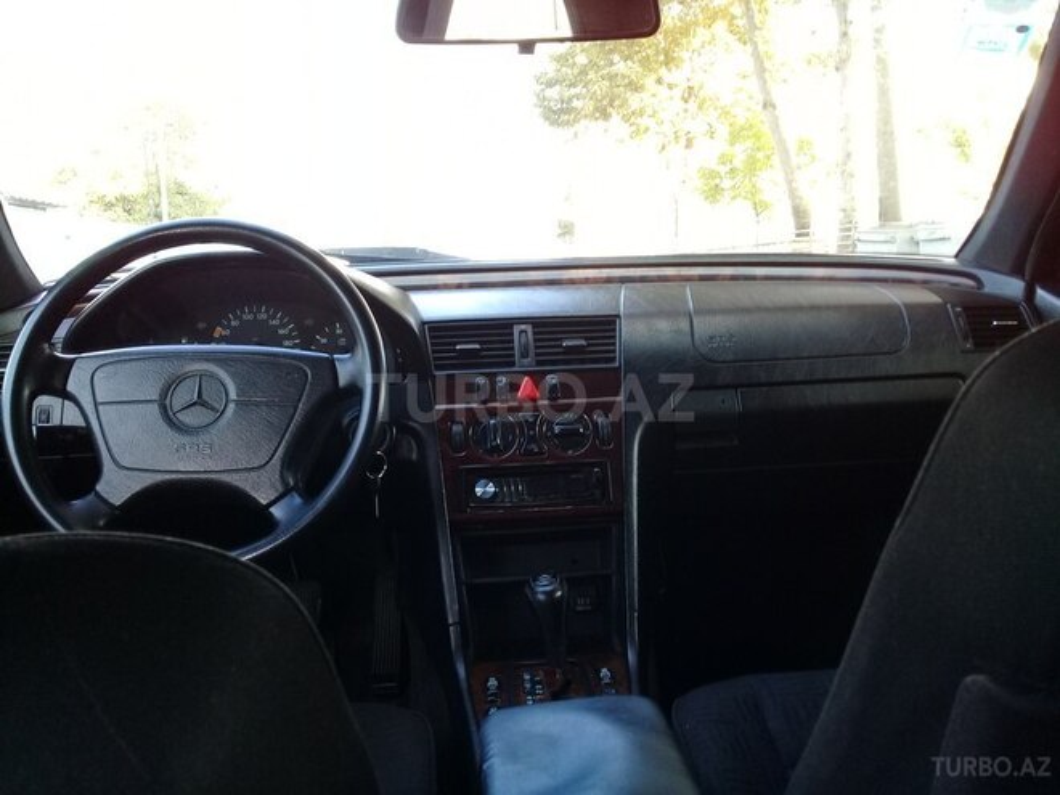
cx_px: 530
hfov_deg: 58.4
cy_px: 398
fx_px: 949
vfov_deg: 45.4
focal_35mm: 31
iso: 64
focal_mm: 3.3
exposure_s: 1/33
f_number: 2.2
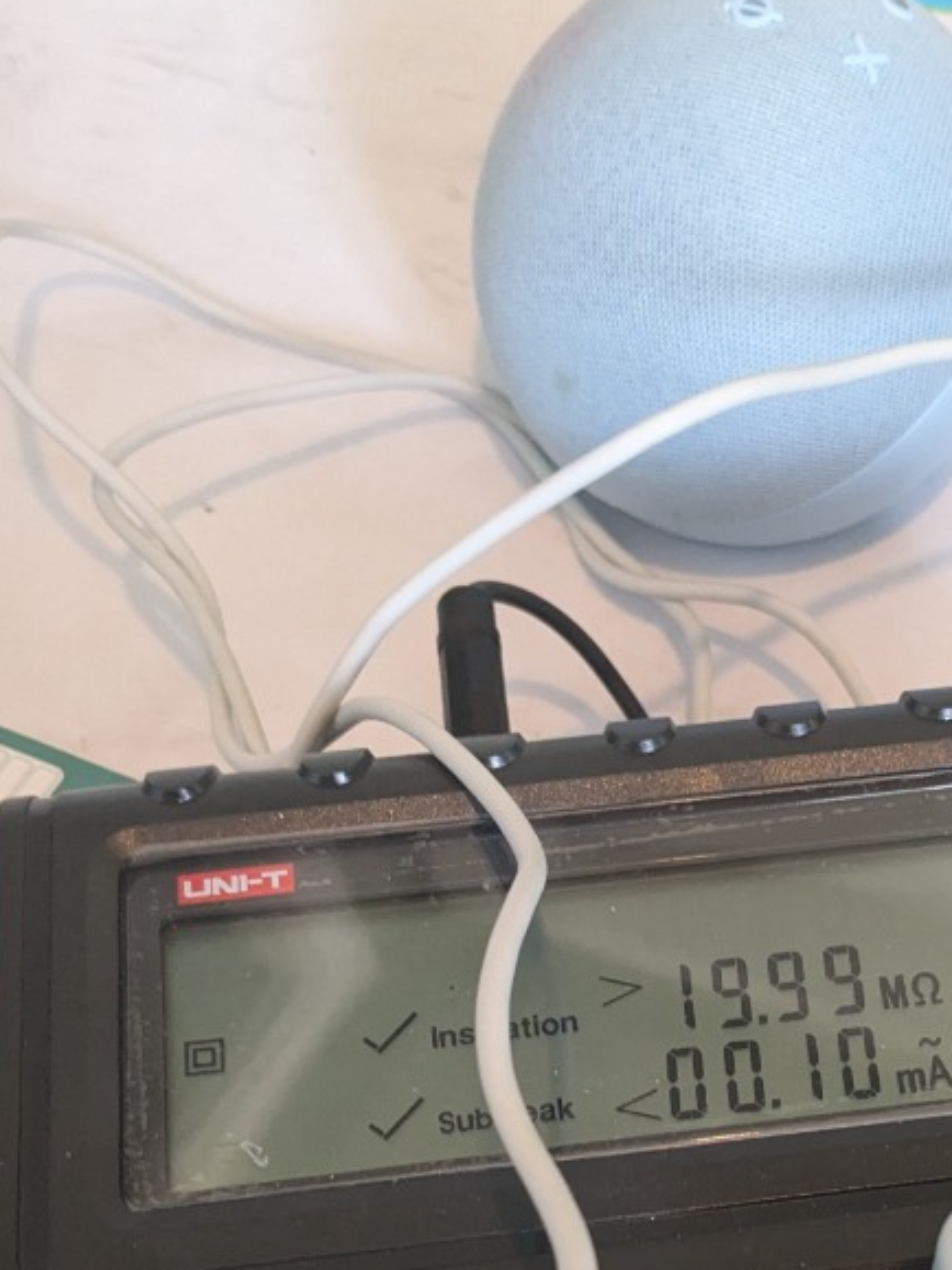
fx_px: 2054
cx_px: 766
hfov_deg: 25.6
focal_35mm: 56
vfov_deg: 32.3
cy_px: 1198
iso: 734
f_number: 1.73
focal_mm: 4.38
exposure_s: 1/99.9
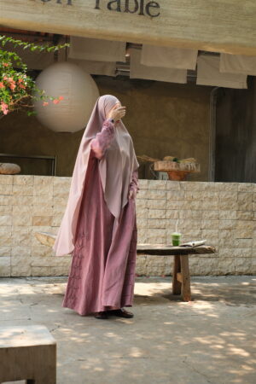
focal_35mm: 53
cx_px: 128
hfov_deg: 25.5
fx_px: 565
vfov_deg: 37.5
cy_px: 192
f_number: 5
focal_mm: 35
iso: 500
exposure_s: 1/250
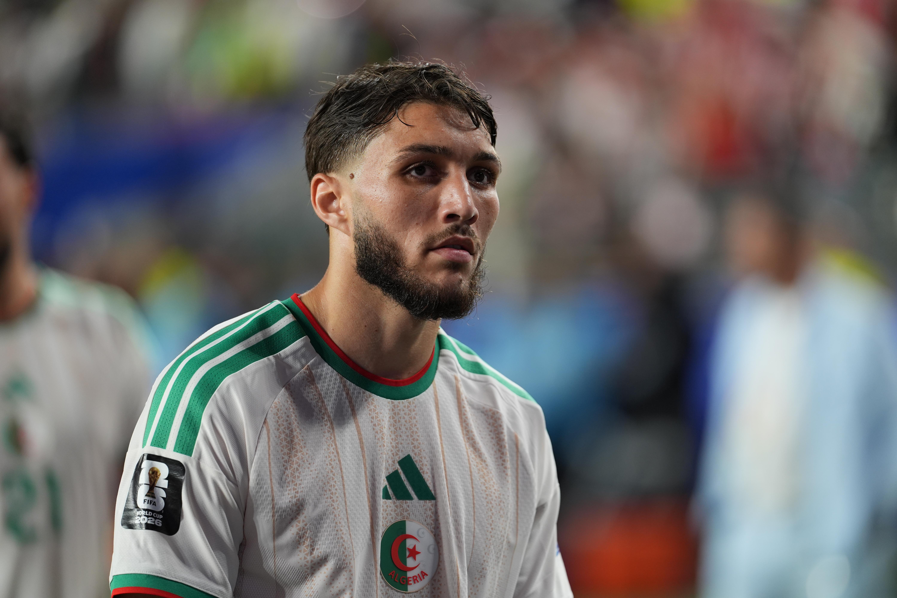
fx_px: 7474
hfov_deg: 6.9
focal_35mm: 300
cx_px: 448
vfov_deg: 4.6
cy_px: 299
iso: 800
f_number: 2.8
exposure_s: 1/1000
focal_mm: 300
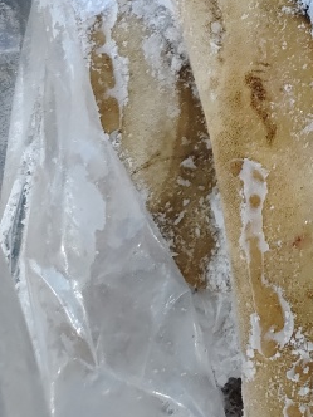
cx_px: 483
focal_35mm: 74
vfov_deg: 21.8
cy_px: -213
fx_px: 892
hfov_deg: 17.6
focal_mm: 5.56
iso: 1638
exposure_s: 1/50
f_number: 1.88
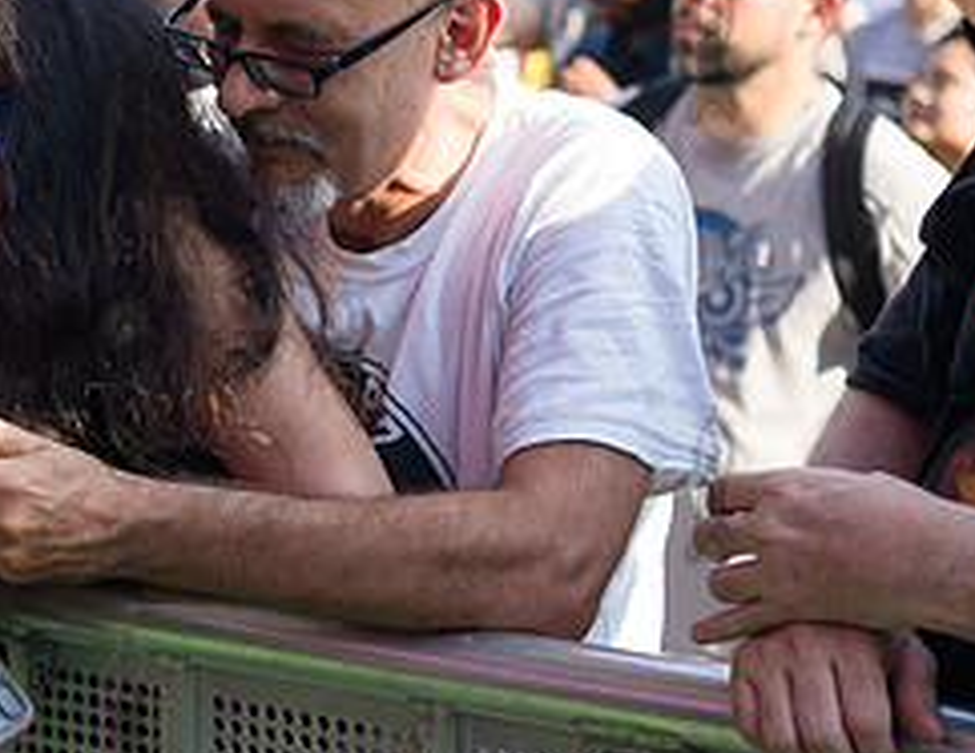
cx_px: 137
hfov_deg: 19.0
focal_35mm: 101
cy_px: 288
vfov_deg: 14.9
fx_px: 2876
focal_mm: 35
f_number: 2.8
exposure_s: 1/1250
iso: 200
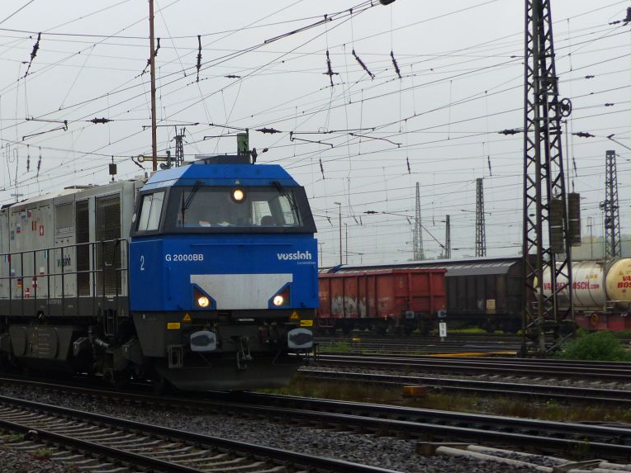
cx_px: 184
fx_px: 1805
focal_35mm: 99
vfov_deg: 14.9
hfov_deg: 19.7
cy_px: 202
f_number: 2.8
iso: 160
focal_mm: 11.4
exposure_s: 1/500
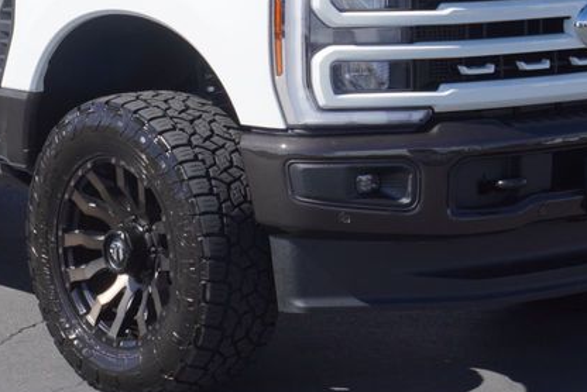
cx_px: 97
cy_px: 51
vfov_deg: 10.6
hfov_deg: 15.7
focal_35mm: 129
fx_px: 2109
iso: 100
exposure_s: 1/200
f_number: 9
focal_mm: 35
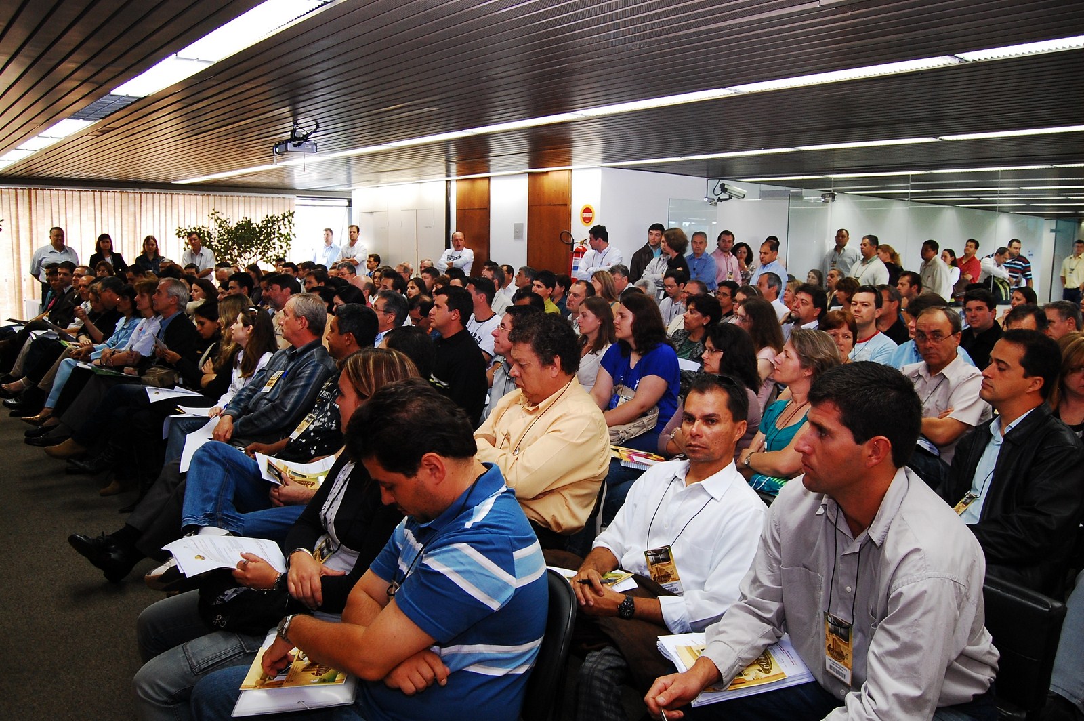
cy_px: 360
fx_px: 812
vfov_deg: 47.9
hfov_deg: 67.4
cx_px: 542
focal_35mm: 27
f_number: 5.6
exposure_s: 1/25
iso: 800
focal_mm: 18
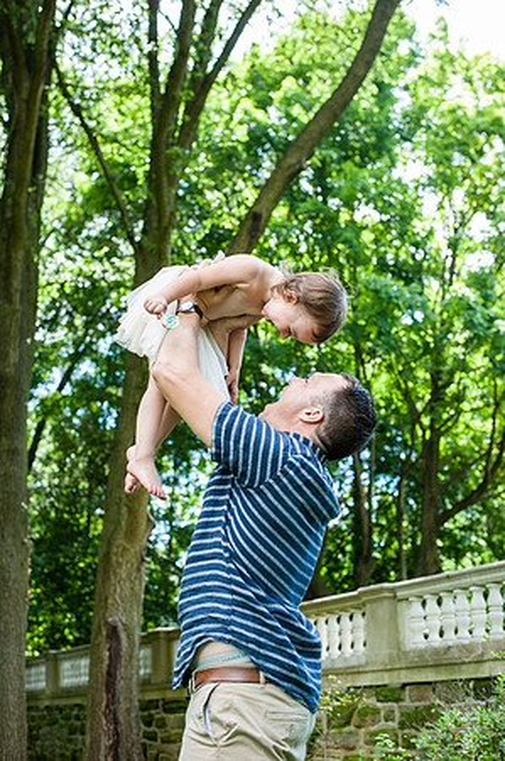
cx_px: 252
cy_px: 380
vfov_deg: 39.6
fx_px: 1054
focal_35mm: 50
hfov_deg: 26.9
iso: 800
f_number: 4
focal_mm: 50
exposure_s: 1/640
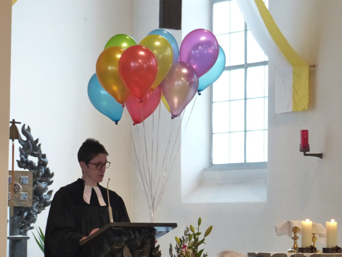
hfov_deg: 11.8
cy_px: 128
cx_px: 171
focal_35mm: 167
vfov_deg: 8.9
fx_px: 1650
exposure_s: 1/80
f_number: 2.8
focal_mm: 30.1
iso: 800
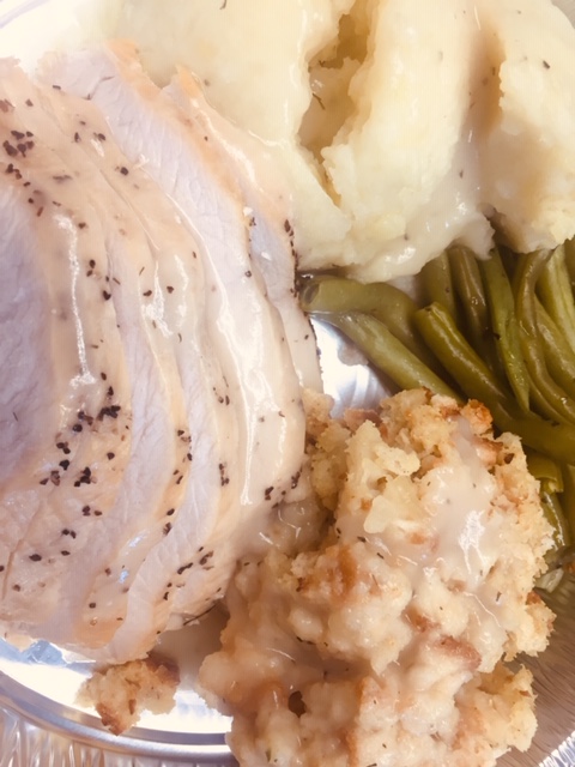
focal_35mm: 29
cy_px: 384
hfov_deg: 48.2
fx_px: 642
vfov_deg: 61.7
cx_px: 288
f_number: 2.2
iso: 32
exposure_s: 1/40
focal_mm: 4.15
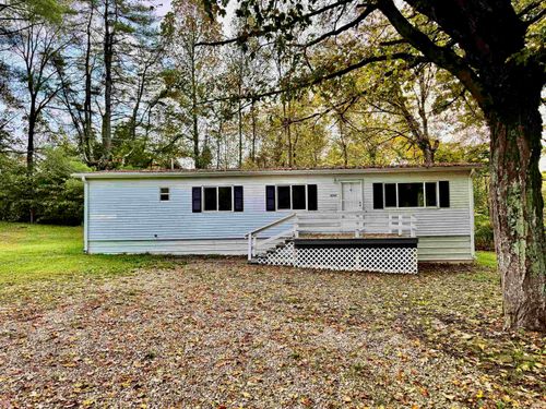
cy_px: 204
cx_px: 273
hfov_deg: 71.6
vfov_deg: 56.8
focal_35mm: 24
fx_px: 379
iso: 100
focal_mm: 6.76
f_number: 1.78
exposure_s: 1/121
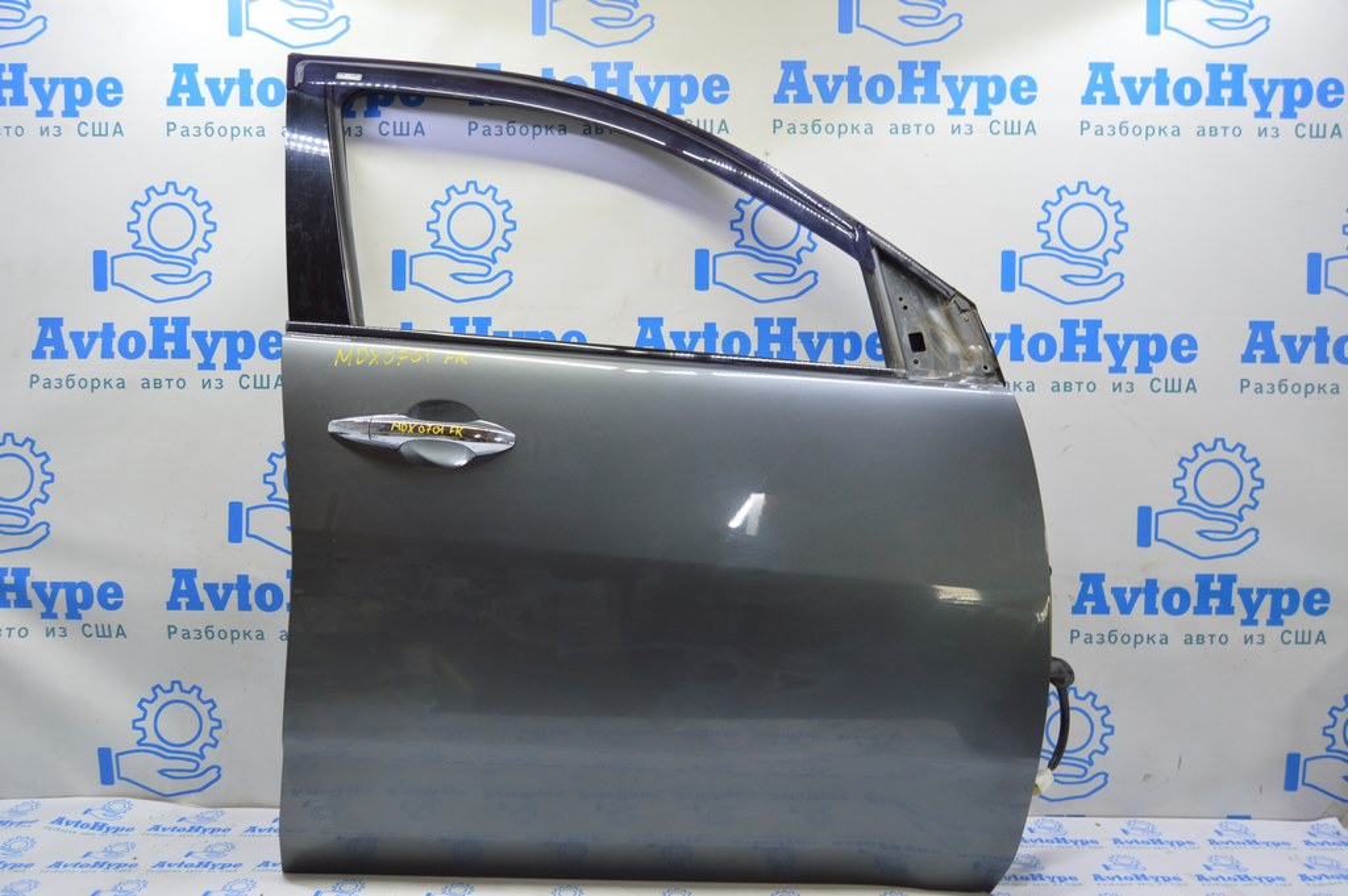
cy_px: 448
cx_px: 674
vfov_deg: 47.9
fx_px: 1010
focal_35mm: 27
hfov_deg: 67.4
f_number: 5.6
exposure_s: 1/20
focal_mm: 18
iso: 400
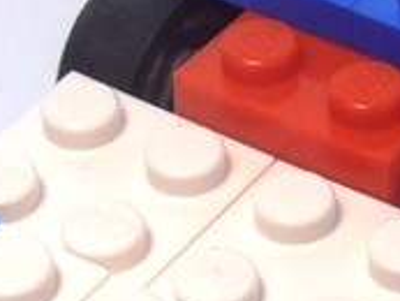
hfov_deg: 10.2
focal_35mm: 192
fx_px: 2220
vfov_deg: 7.7
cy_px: 281
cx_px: 432
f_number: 3.9
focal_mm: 6.61
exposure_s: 1/100
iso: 80
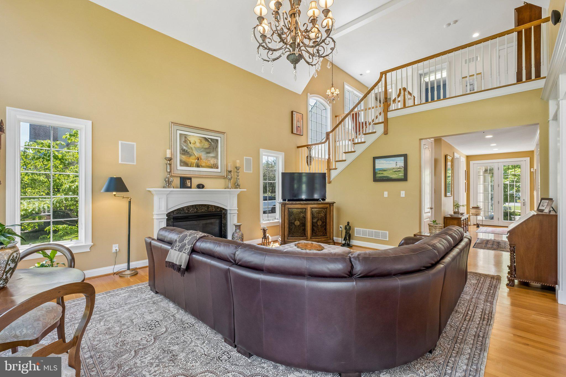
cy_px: 188
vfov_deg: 77.3
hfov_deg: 100.4
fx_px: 236
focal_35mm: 15
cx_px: 283
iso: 250
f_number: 8
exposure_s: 1/8
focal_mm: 10
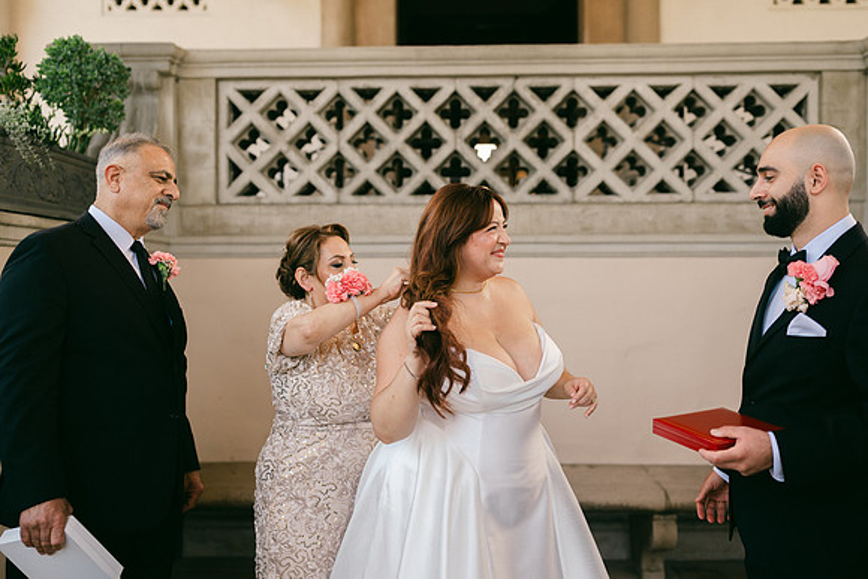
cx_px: 434
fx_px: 844
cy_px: 290
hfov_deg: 54.4
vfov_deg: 37.9
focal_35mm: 35
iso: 160
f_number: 2
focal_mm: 35
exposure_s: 1/640
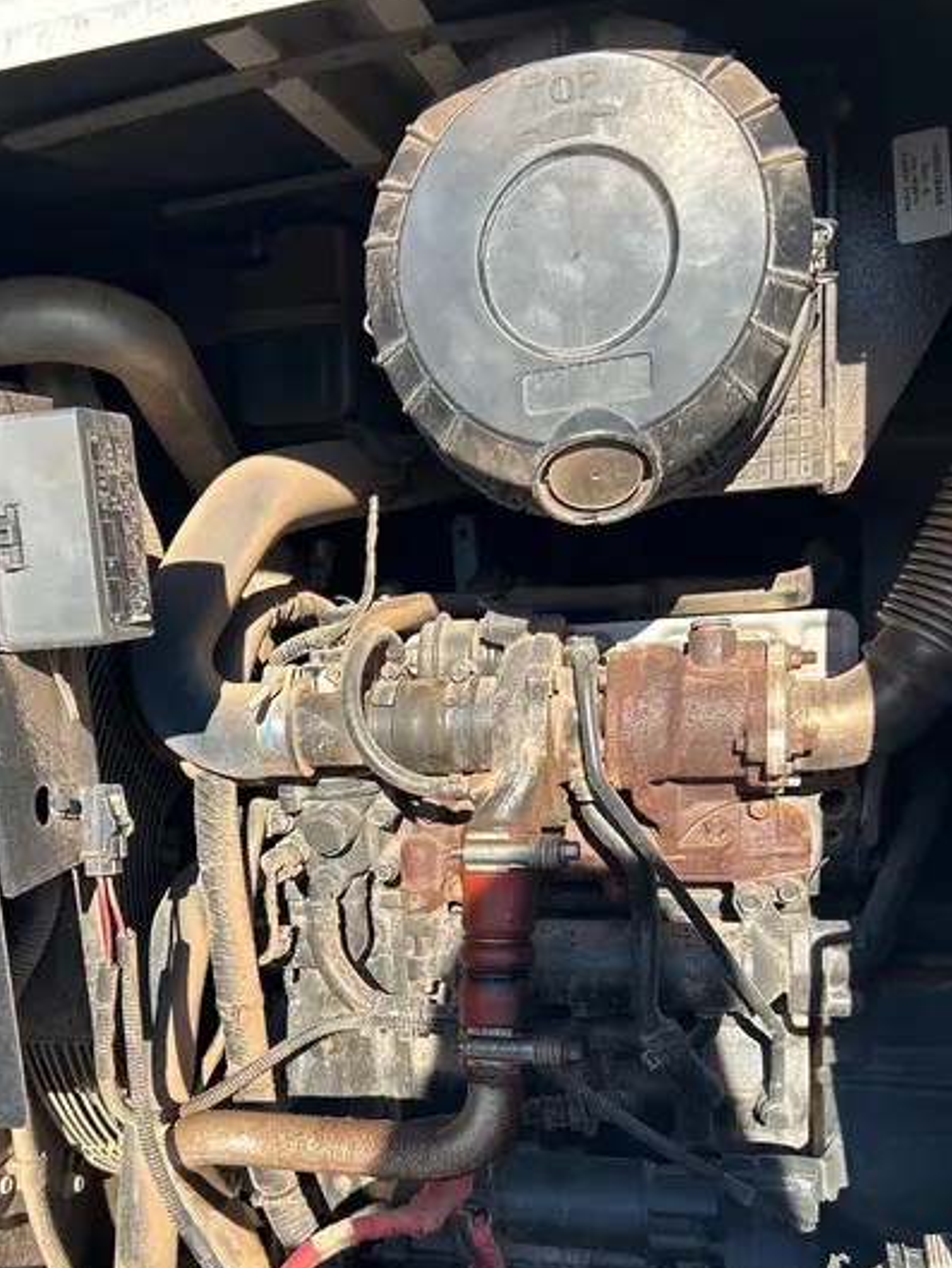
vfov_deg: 50.3
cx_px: 309
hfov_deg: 39.2
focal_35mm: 36
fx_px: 1320
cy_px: 859
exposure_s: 1/1531
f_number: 1.5
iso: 50
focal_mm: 5.7
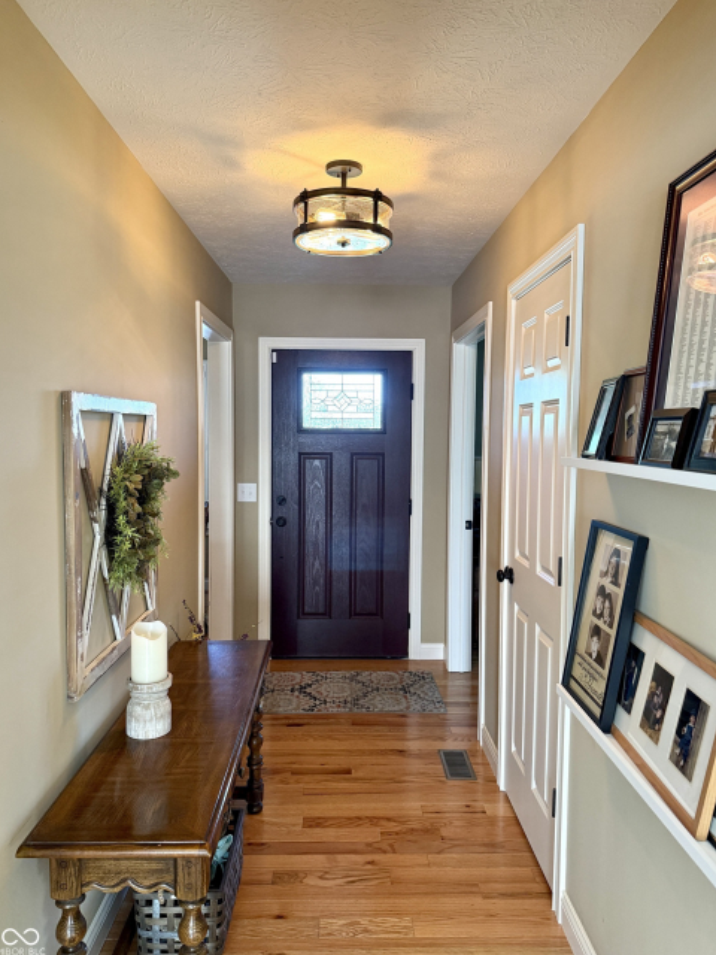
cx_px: 355
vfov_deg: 69.4
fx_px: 689
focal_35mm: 25
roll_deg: -0.5
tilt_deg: -3.5
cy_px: 469
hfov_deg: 54.9
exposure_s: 1/120
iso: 320
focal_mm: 6.76
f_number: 1.78
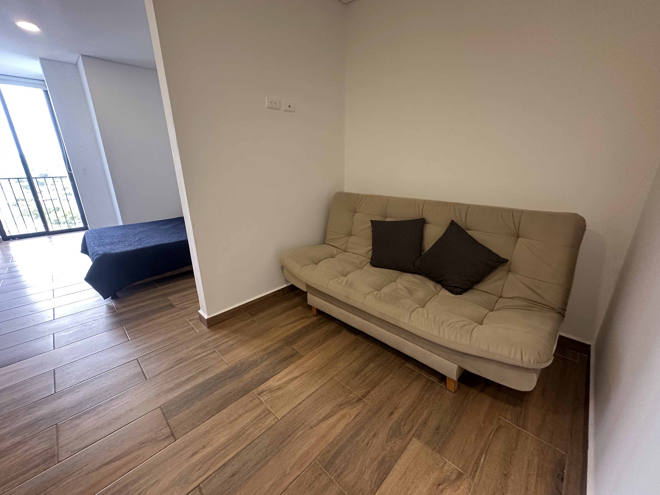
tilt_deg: -17.5
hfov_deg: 102.1
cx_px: 330
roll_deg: +0.1
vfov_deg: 85.7
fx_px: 267
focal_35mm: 14
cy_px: 248
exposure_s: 1/60
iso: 250
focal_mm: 2.22
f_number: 2.2
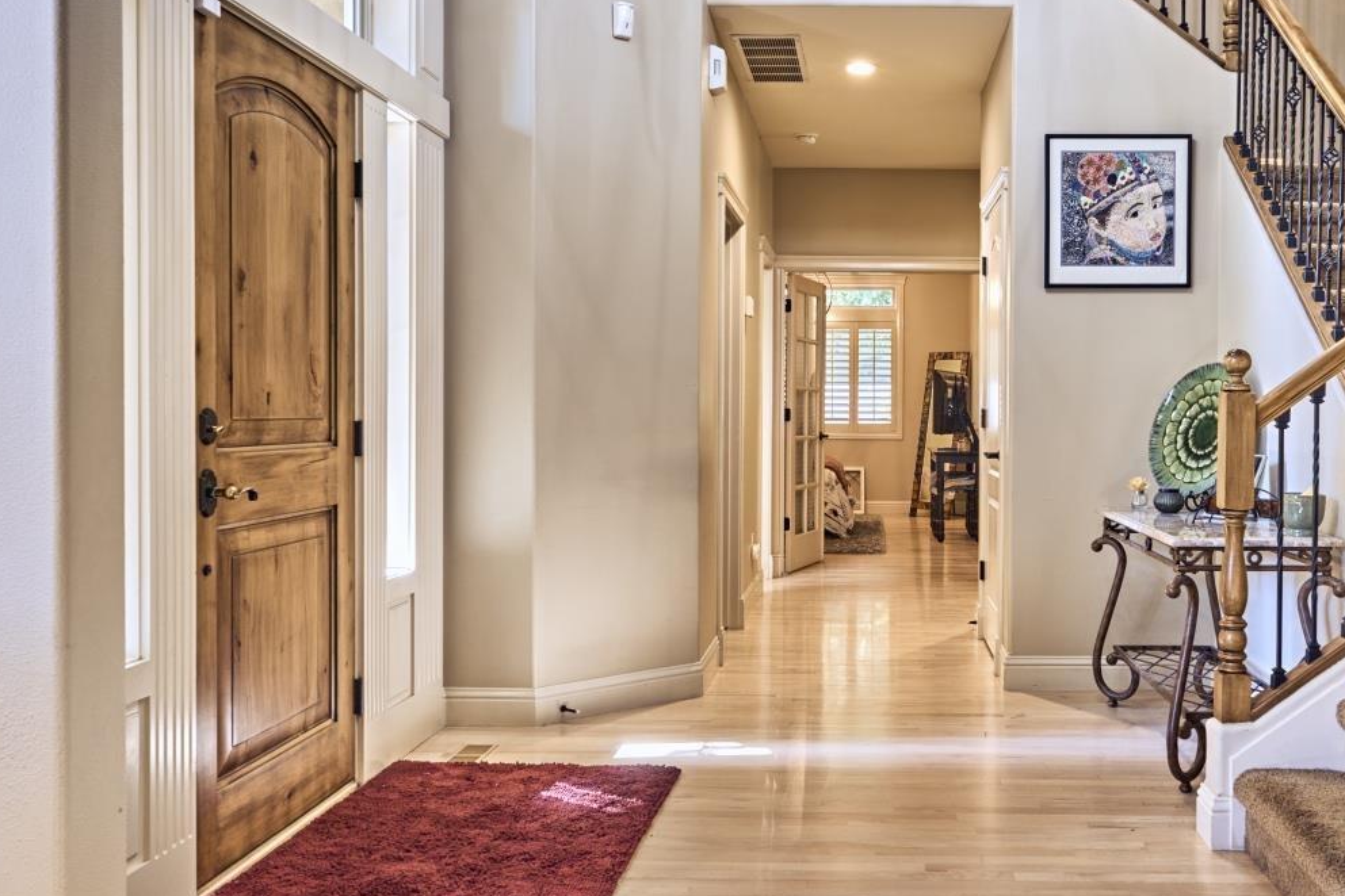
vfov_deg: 40.0
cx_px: 870
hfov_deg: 56.3
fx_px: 1233
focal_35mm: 33
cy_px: 419
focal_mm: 16
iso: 125
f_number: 8
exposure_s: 1/8
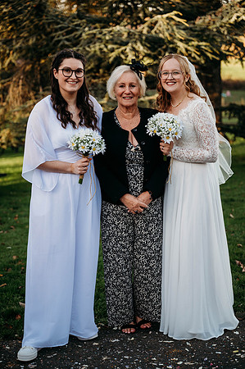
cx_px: 122
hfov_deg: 19.4
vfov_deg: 28.9
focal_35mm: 70
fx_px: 716
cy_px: 184
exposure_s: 1/640
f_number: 2.8
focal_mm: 70
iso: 100
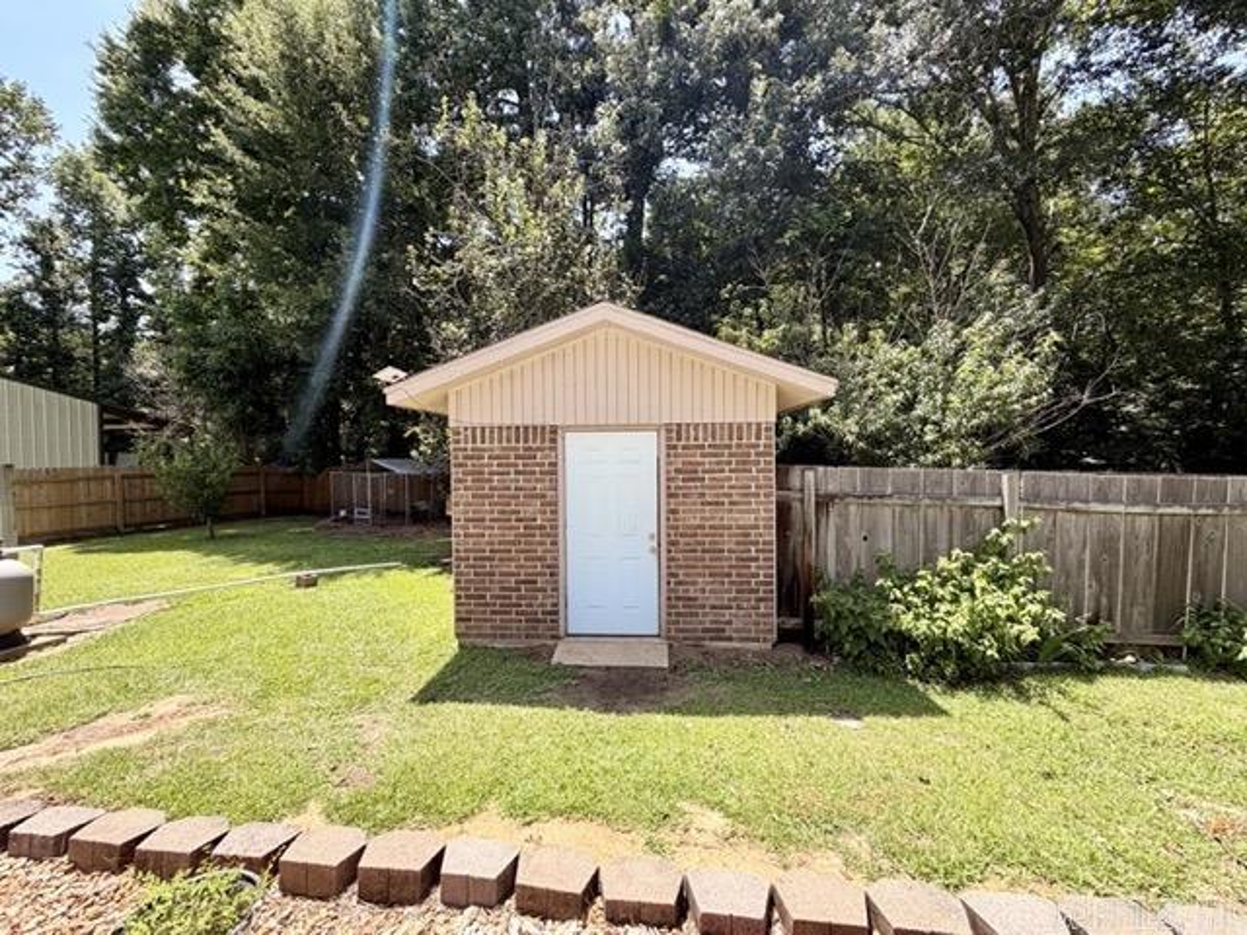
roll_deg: +0.7
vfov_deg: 85.7
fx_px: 504
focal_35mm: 14
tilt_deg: -1.6
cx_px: 624
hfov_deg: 102.1
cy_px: 468
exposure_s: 1/502
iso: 50
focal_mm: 2.22
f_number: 2.2
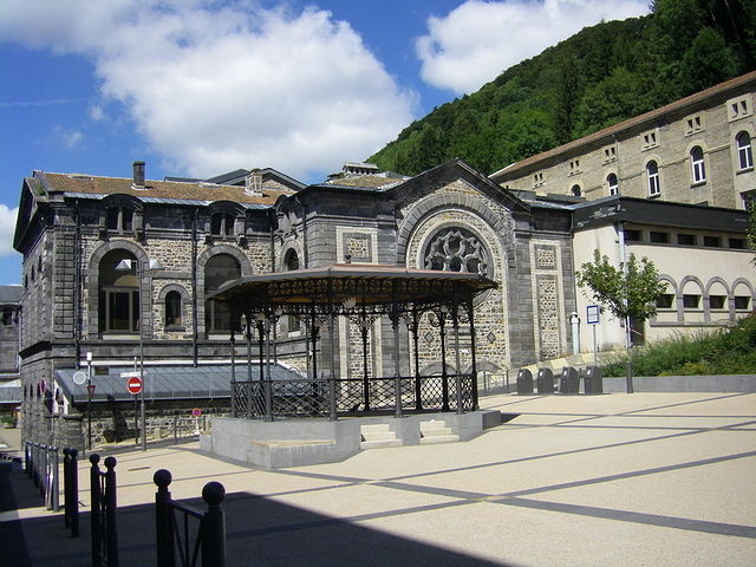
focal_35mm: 38
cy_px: 284
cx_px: 378
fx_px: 830
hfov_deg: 49.0
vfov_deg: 37.7
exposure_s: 1/200
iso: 64
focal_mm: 6.3
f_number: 7
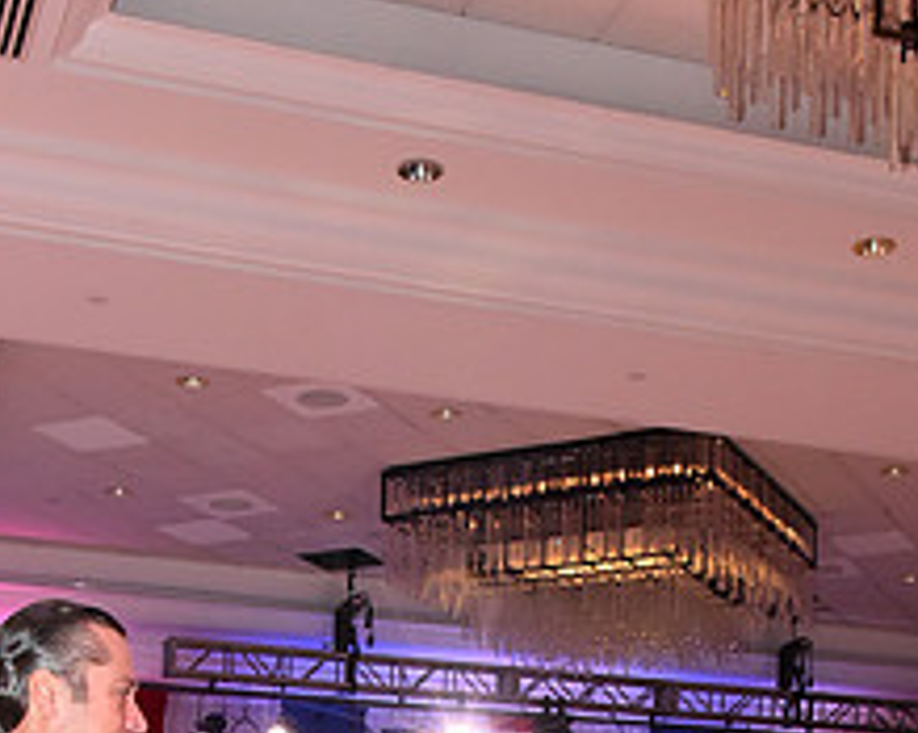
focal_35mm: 77
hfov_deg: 24.8
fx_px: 2091
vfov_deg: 17.4
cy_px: 1177
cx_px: 484
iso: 2500
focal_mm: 31
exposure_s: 1/320
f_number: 7.1
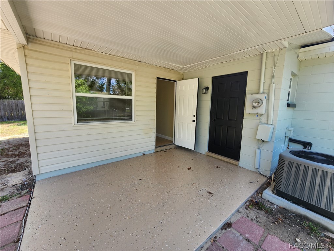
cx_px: 167
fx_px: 125
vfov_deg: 89.9
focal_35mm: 13
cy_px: 126
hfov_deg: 106.2
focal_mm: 2.2
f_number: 2.2
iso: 50
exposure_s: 1/237
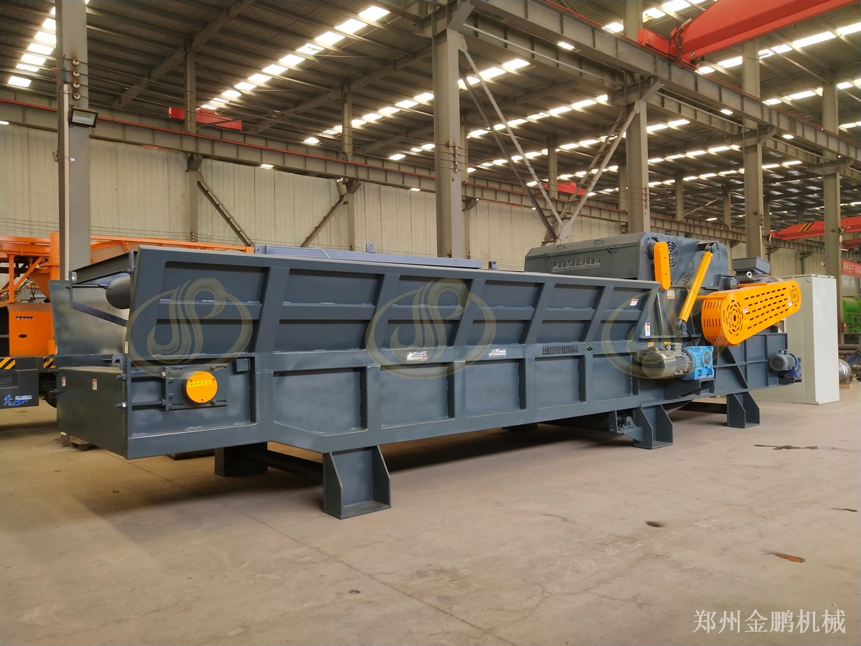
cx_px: 430
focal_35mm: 30
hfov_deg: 60.0
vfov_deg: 46.8
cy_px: 323
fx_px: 746
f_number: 1.8
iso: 261
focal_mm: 3.95
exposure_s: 1/60
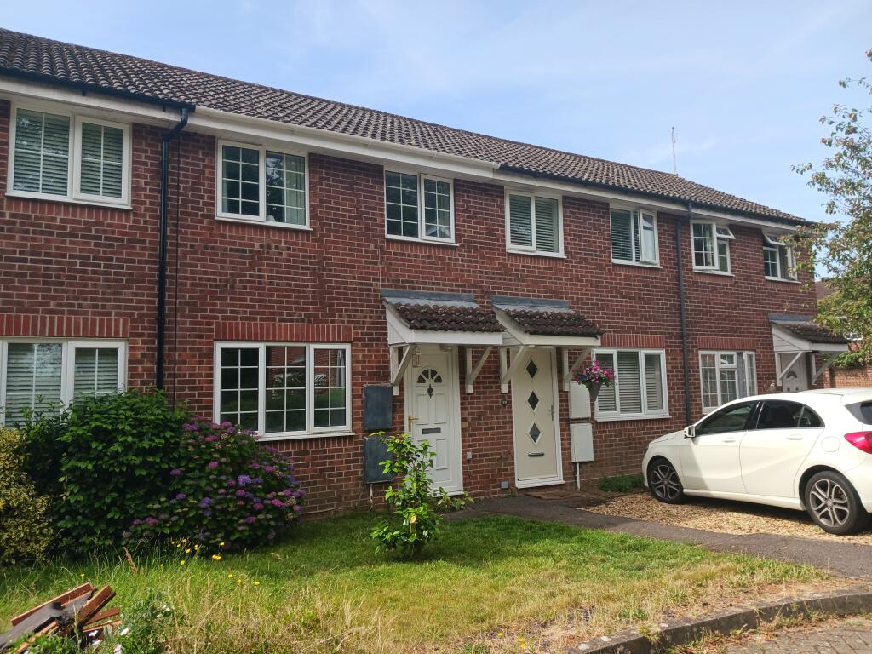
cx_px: 436
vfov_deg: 51.4
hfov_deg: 65.3
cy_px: 327
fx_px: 680
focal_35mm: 27
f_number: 1.8
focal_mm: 4
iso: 20
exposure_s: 1/177
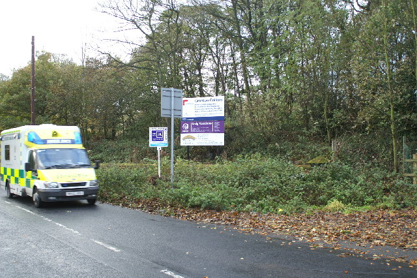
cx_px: 208
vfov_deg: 36.8
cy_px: 139
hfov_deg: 53.2
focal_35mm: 36
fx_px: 417
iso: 100
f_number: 3.5
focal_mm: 24
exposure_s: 1/50
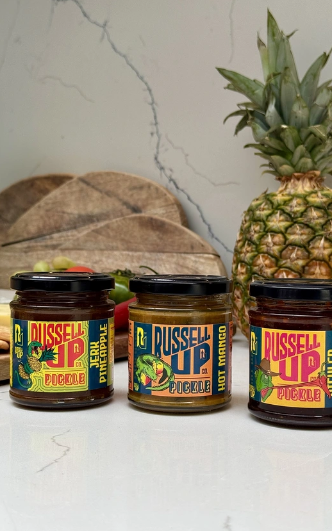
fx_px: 782
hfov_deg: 24.0
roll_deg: -0.8
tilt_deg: -2.2
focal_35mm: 54
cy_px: 275
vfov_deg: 37.5
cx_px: 190
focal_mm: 6.76
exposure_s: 1/142
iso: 50
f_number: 1.78
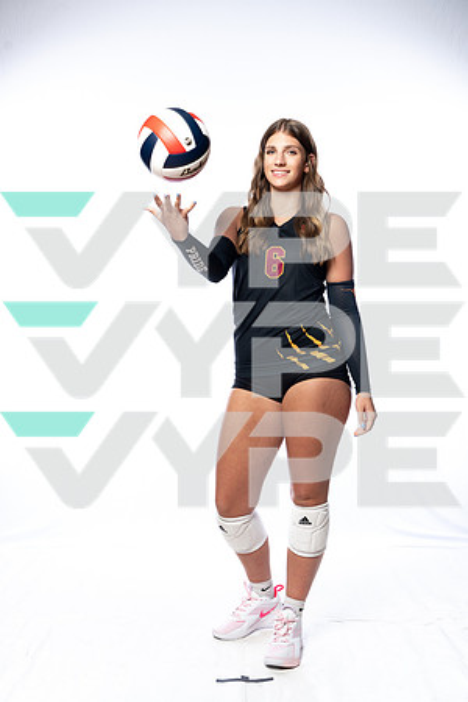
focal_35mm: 50
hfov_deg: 27.0
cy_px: 351
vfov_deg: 39.6
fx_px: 975
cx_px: 234
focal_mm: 50
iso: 640
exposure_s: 1/250
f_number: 5.6
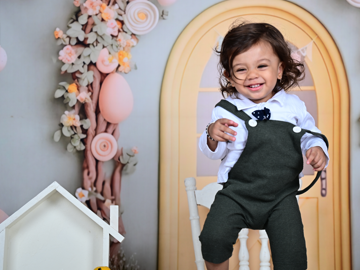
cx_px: 230
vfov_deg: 14.5
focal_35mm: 102
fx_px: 1061
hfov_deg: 19.2
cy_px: 115
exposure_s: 1/160
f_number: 2.8
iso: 100
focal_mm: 70
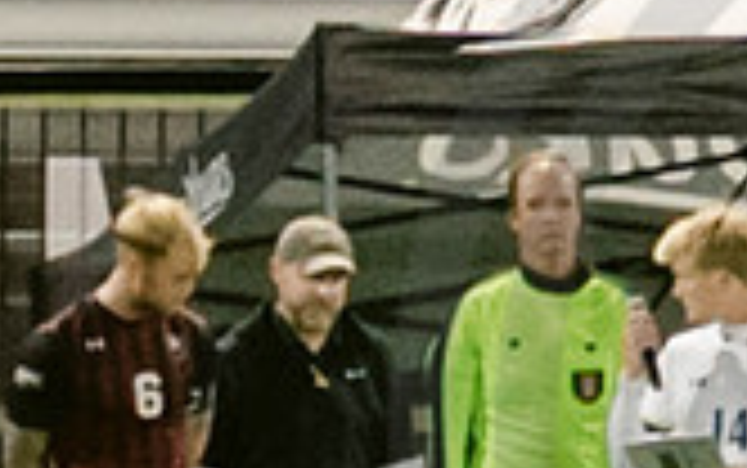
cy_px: 648
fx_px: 34877
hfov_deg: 1.2
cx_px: 1341
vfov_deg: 0.8
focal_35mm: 1712
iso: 2000
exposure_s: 1/160
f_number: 4
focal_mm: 70
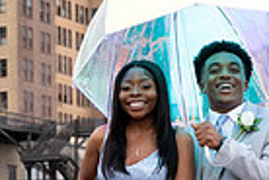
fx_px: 1322
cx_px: 151
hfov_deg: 11.6
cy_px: 227
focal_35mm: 177
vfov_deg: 7.7
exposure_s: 1/125
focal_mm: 40
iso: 1600
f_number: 4
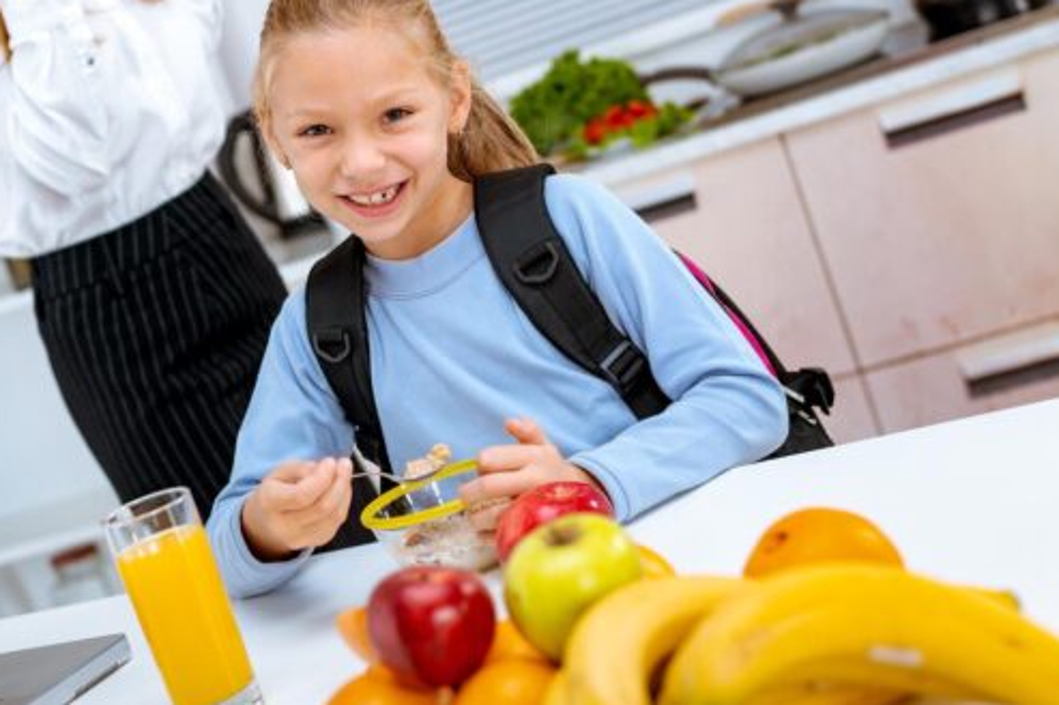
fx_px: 2293
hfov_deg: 25.8
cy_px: 203
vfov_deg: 17.4
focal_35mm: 78
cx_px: 331
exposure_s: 1/100
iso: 100
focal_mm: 50
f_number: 2.8
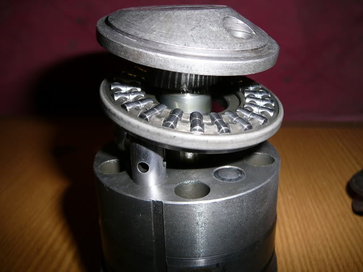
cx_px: 182
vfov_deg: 40.7
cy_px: 136
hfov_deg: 52.6
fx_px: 367
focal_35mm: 35
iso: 80
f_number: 2.8
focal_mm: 5.2
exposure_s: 1/30
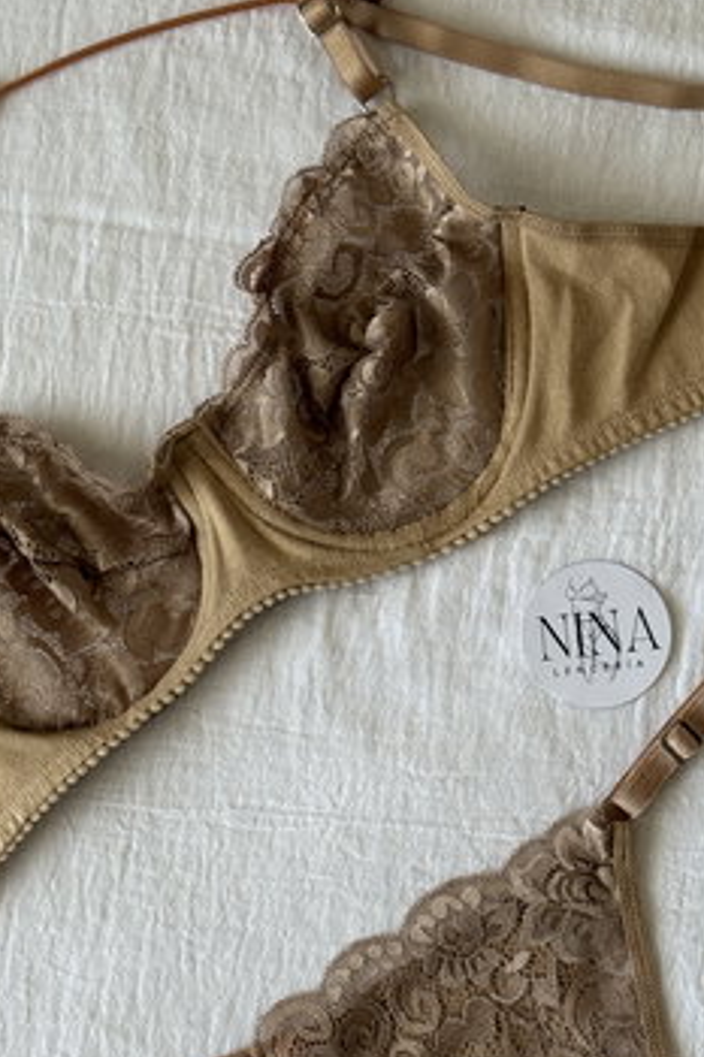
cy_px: 717
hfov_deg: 17.9
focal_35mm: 76
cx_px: 251
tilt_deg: -85.1
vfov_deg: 26.5
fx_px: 2231
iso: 160
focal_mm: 6.76
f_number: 1.78
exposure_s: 1/60
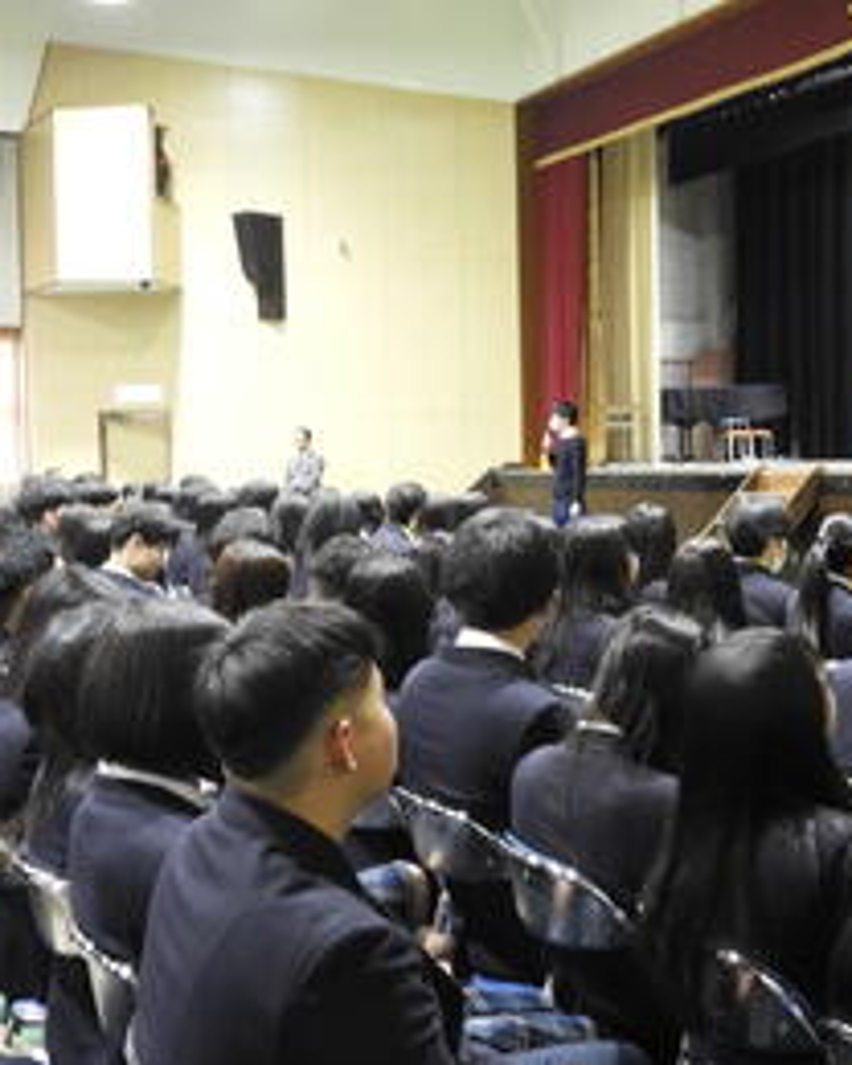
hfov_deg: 32.9
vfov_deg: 41.1
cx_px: 619
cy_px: 483
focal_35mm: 45
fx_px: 1418
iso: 450
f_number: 3.5
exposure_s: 1/8
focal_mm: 5.4
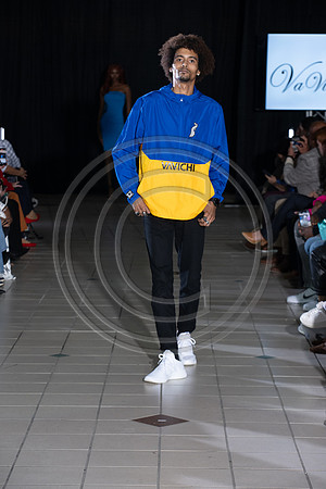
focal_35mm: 116
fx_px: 1576
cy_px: 244
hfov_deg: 11.8
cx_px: 163
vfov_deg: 17.6
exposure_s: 1/160
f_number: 6.3
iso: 1250
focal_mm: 116
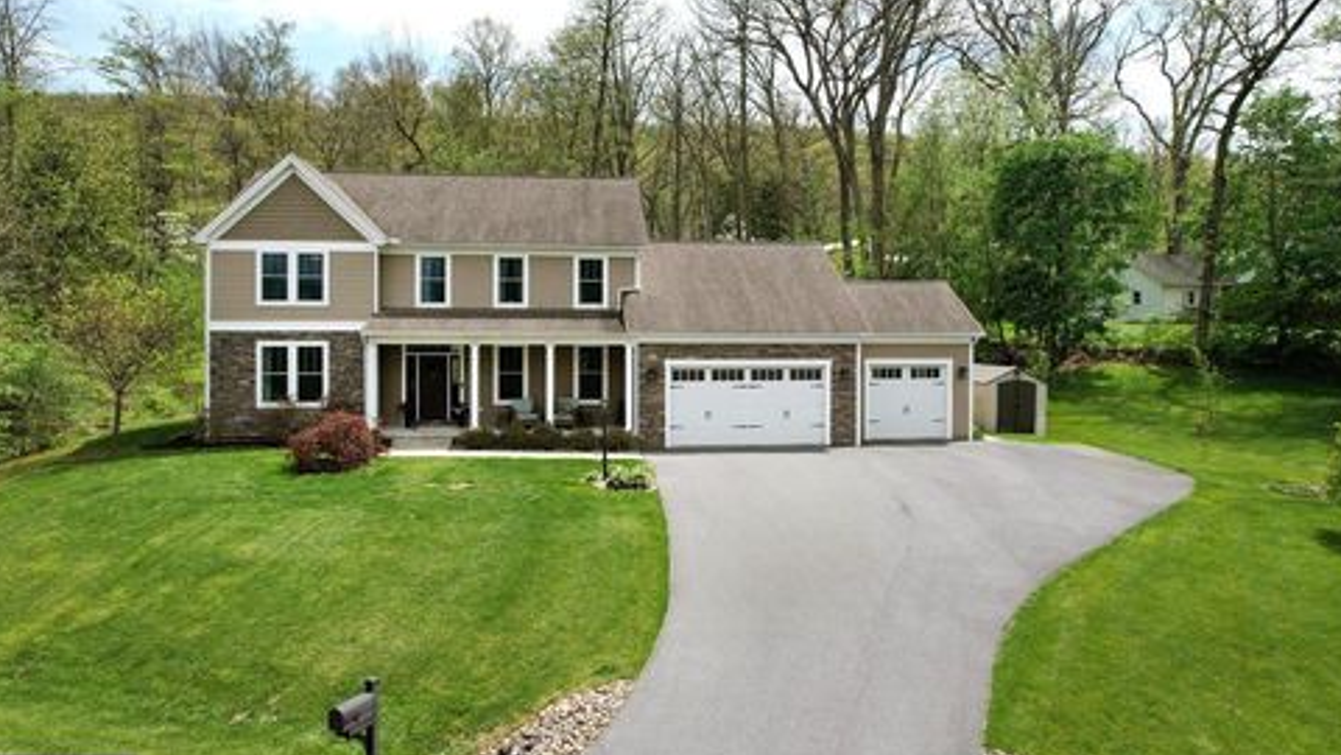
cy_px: 340
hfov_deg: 76.3
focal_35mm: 24
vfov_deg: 47.6
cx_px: 684
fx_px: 853
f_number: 2.8
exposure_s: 1/2500
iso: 100
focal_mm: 8.38
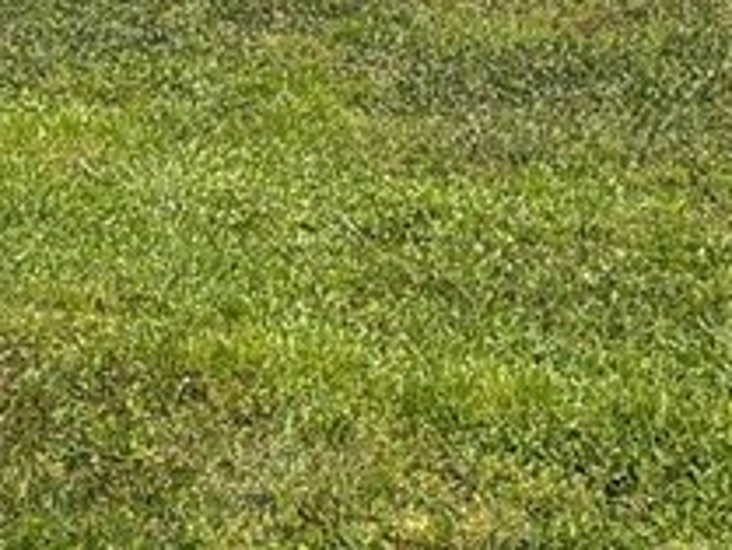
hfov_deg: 9.2
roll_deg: +1.0
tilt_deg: +2.7
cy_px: -879
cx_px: -869
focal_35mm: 199
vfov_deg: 7.0
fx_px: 4211
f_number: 1.6
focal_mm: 5.96
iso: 50
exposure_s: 1/6993
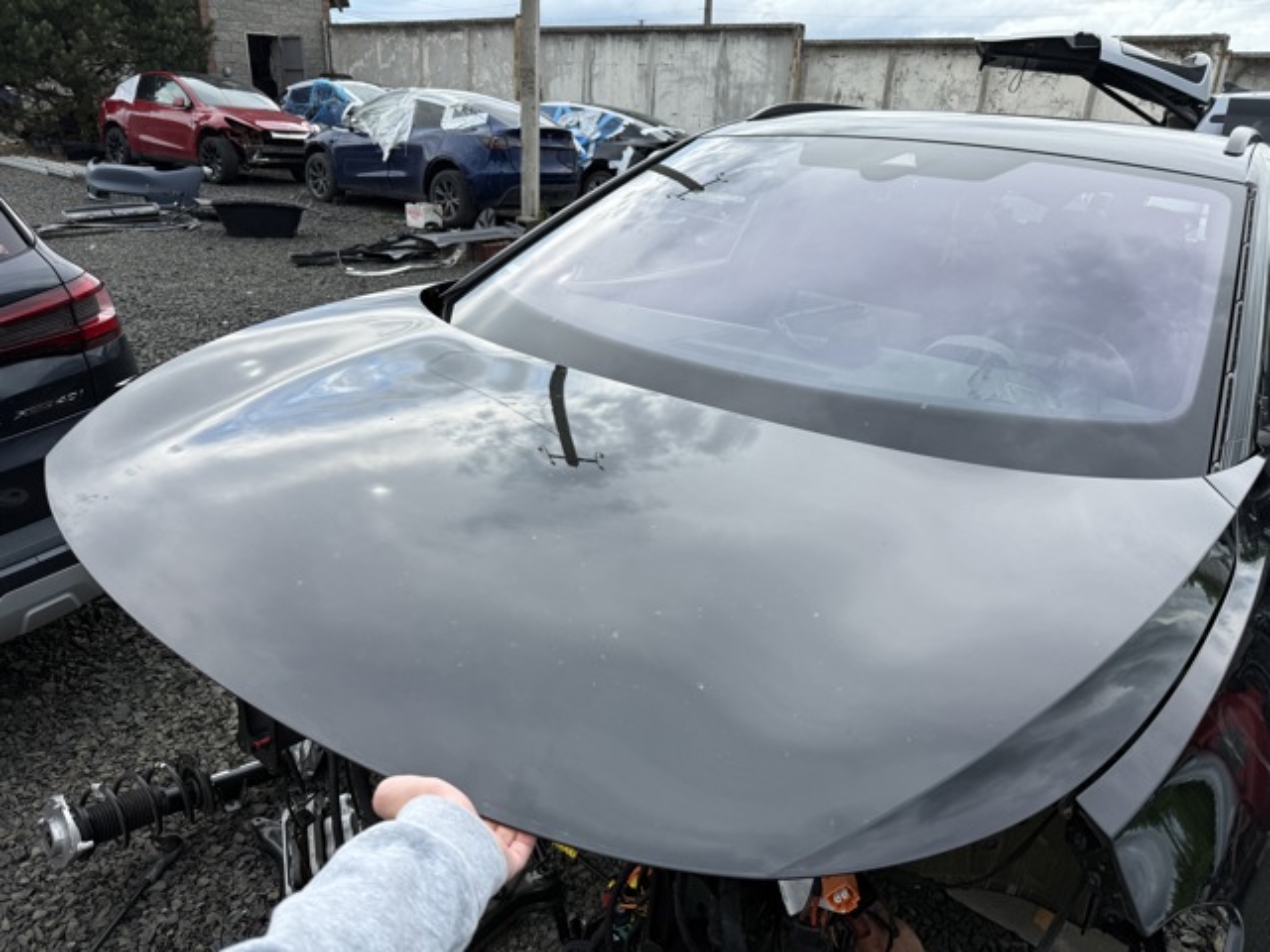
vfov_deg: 56.8
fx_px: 881
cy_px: 476
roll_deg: -2.2
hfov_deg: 71.6
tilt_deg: -22.1
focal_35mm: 24
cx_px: 635
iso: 80
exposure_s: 1/1770
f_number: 1.78
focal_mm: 6.76
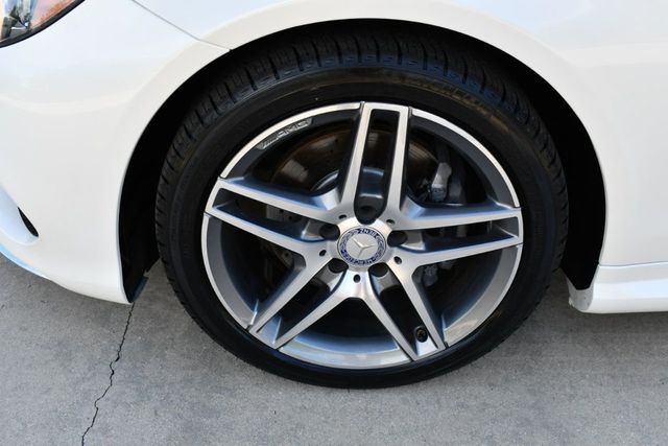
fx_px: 668
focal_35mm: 36
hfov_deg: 53.1
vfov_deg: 36.9
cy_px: 223
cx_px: 334
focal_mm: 18
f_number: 5.6
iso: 250
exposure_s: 1/250
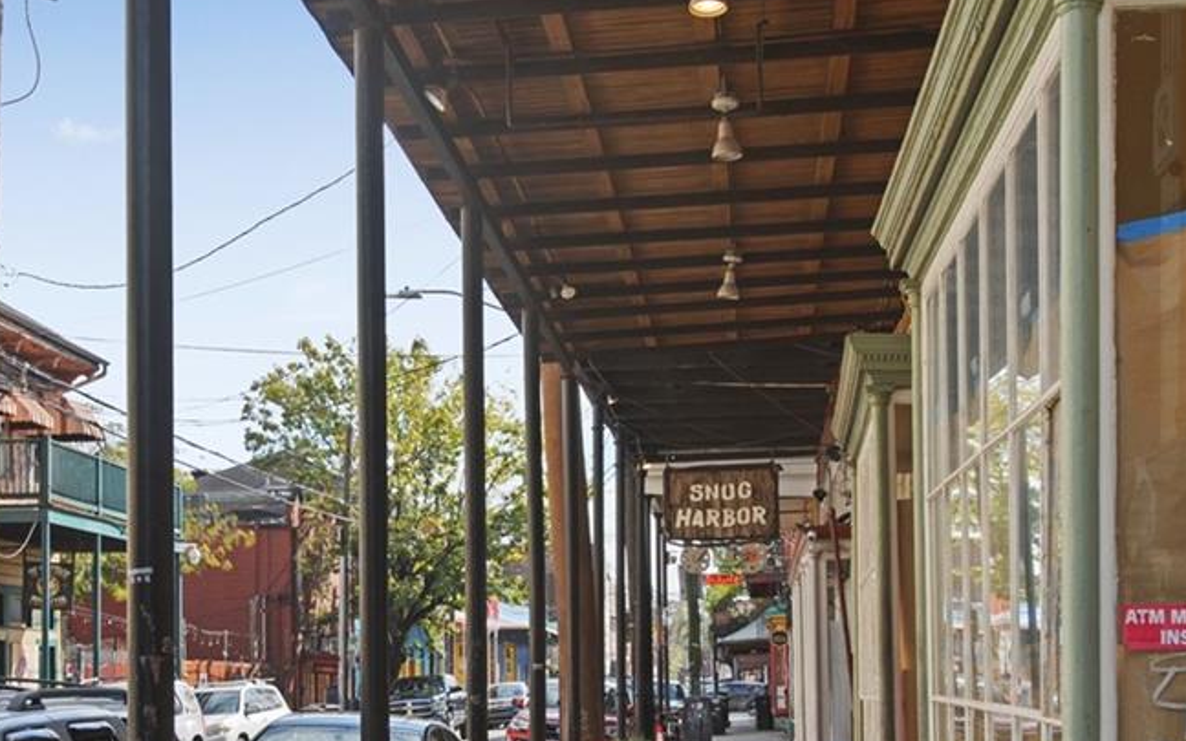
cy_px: 507
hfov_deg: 35.1
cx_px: 531
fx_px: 1875
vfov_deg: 22.3
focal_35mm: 58
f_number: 8
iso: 100
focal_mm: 24
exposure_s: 1/50
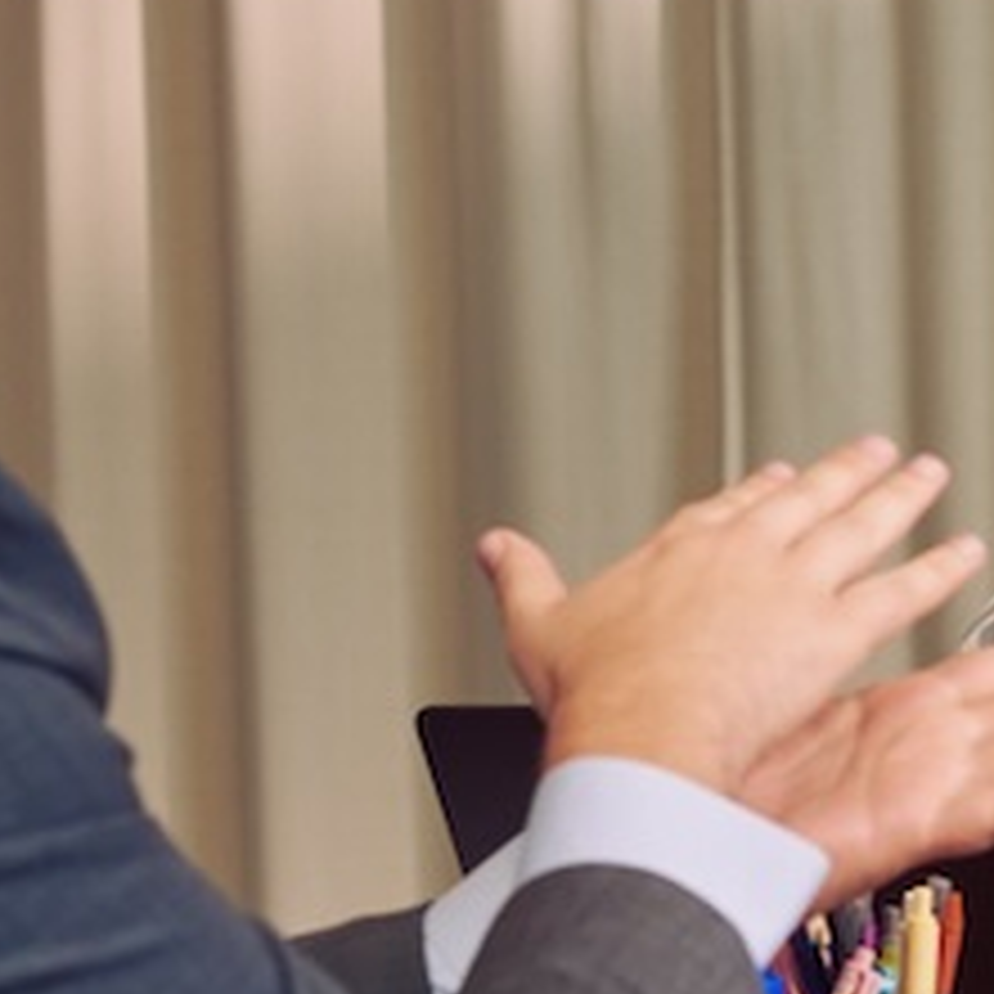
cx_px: 1412
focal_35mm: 212
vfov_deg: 8.2
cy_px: 785
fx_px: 6887
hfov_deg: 8.1
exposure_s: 1/500
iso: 800
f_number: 4
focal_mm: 55
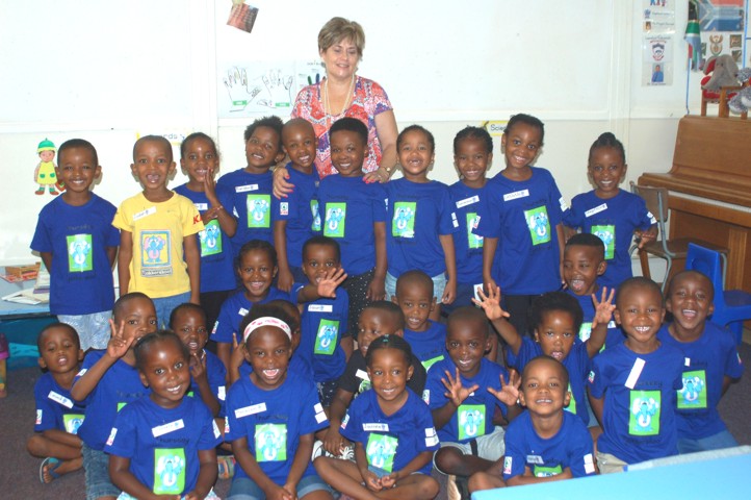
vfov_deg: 31.8
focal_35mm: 42
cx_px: 376
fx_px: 875
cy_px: 250
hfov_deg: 46.4
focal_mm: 28
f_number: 5.6
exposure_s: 1/60
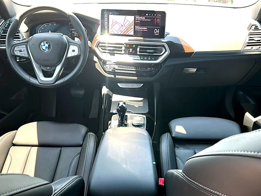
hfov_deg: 69.4
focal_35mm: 25
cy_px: 98
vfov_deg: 54.9
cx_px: 130
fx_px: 188
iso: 50
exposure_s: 1/79
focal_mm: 6.86
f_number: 1.78
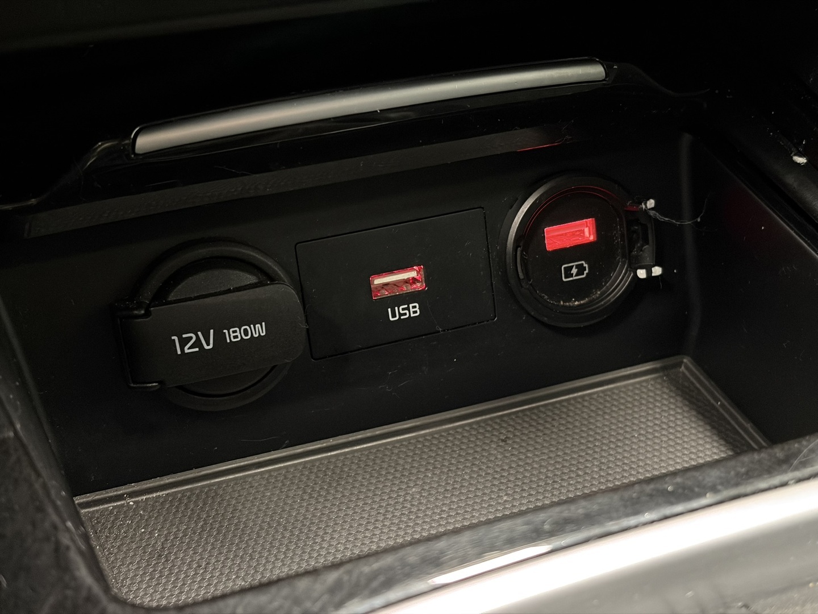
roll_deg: -4.4
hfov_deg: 36.8
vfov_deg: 28.0
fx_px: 1229
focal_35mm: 52
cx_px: 409
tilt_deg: -44.8
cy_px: 307
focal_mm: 5.96
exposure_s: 1/17
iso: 1000
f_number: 1.6
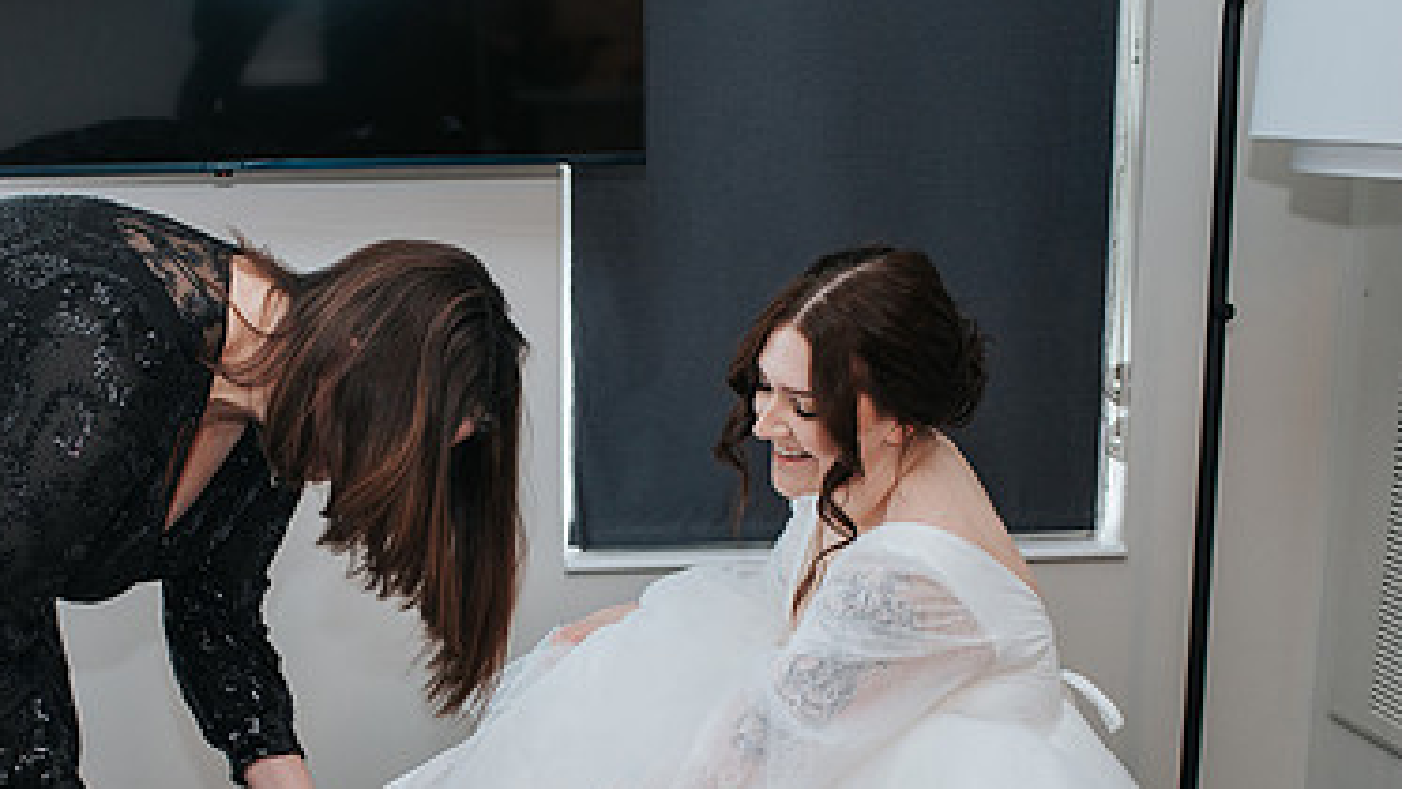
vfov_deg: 20.0
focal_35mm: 59
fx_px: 2194
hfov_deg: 35.0
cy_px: 691
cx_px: 435
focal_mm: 35
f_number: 3.5
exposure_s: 1/200
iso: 800
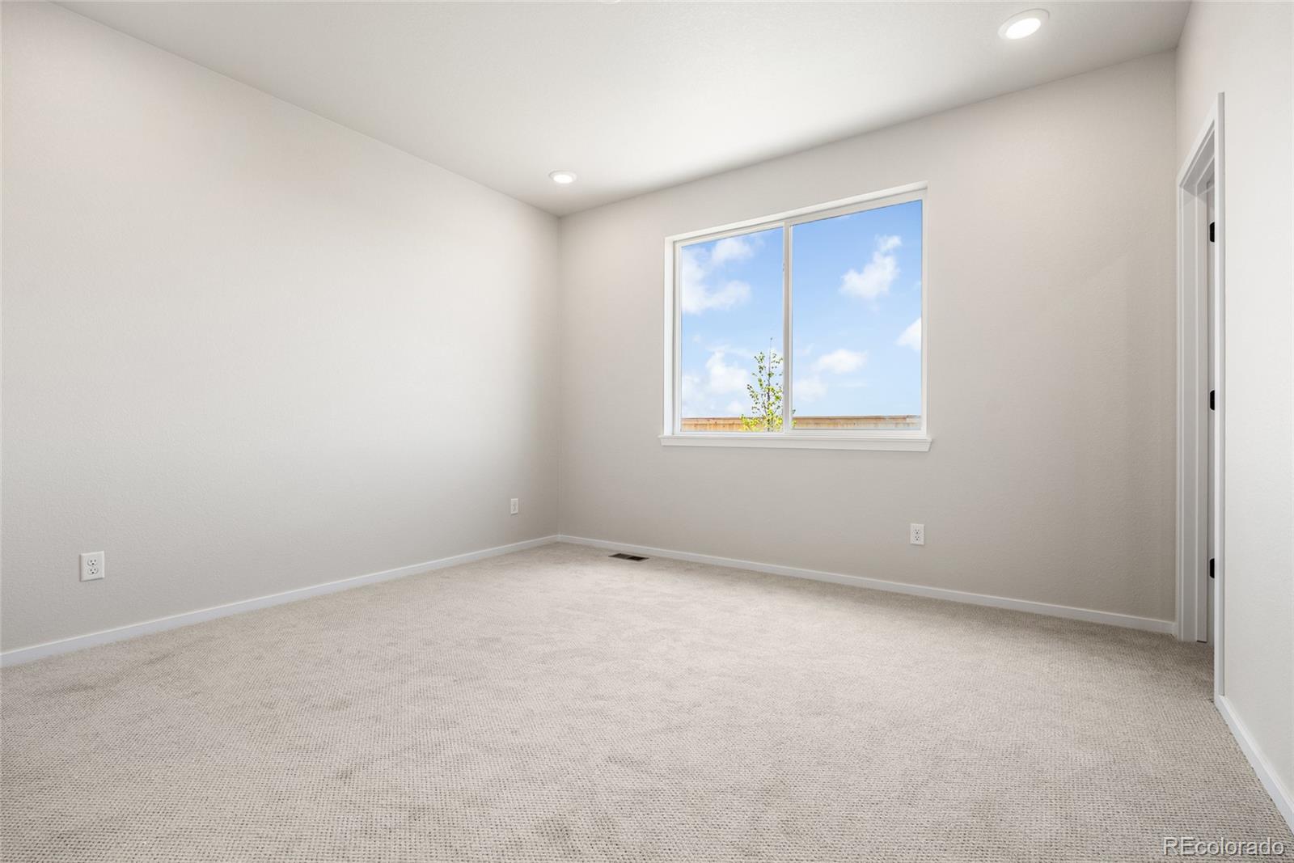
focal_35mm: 16
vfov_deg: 73.8
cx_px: 647
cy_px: 432
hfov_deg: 96.7
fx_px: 575
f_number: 8
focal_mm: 16
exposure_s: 1/60
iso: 200
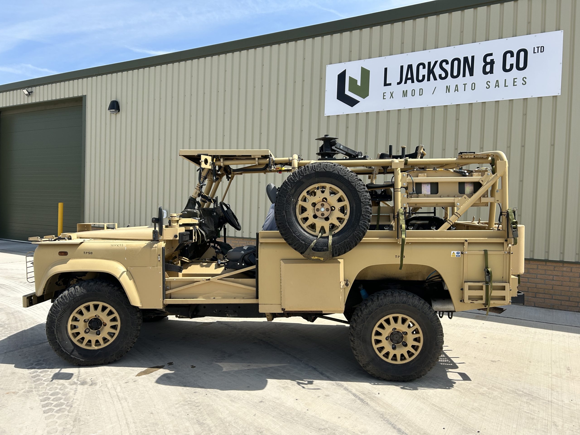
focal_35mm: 26
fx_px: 436
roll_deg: -3.3
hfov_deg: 67.3
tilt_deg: +1.2
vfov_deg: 53.1
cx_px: 290
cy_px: 218
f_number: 1.5
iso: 50
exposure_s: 1/3356
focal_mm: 5.7
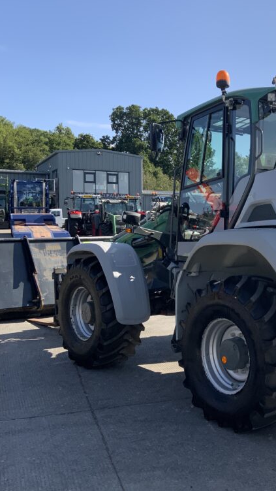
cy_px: 246
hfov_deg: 26.8
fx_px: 559
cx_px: 249
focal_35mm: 43
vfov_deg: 47.4
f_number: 1.8
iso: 16
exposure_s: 1/1377
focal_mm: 3
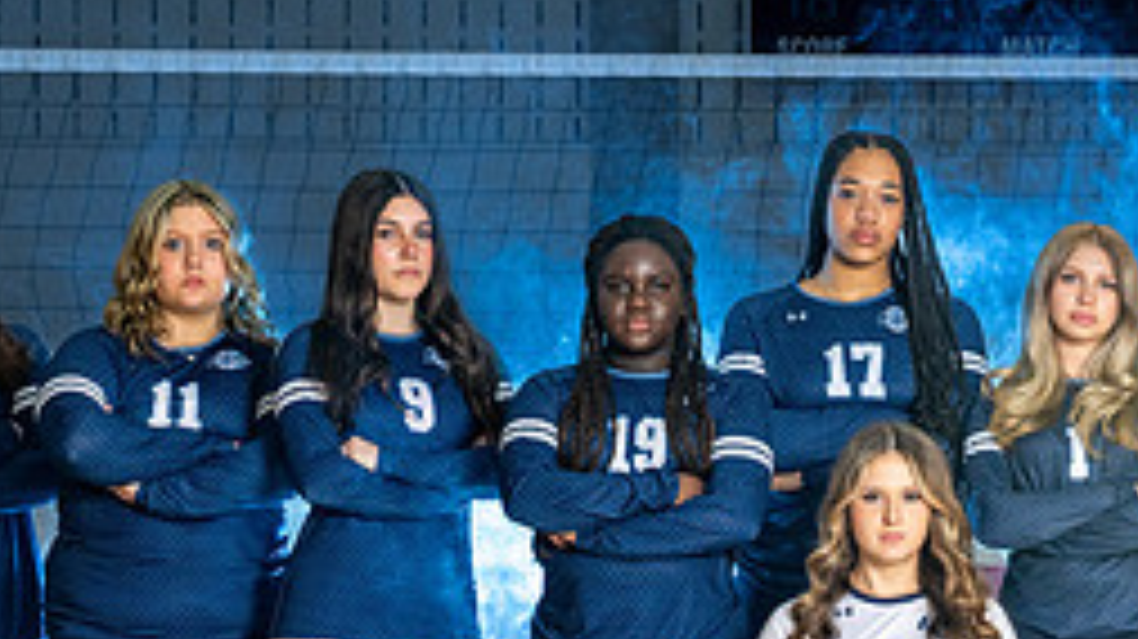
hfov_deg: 12.2
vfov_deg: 6.8
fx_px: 5308
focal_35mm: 176
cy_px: 729
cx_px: 845
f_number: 9
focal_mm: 70
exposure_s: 1/125
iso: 400
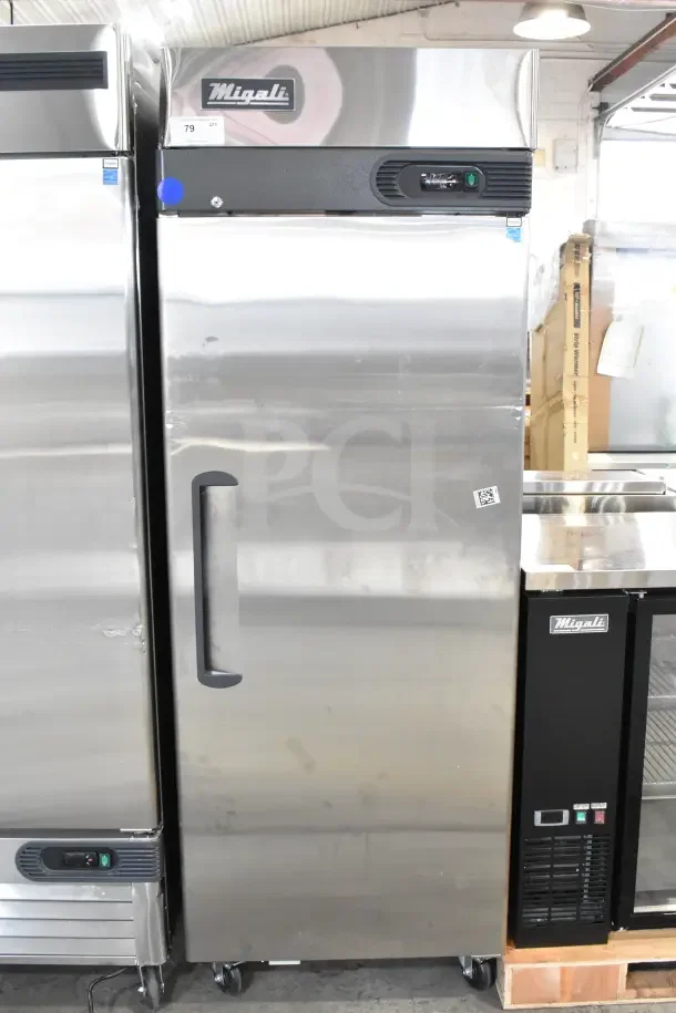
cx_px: 338
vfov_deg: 53.1
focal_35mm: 36
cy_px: 506
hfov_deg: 36.9
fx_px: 1014
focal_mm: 24
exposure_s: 1/160
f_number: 6.3
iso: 6400
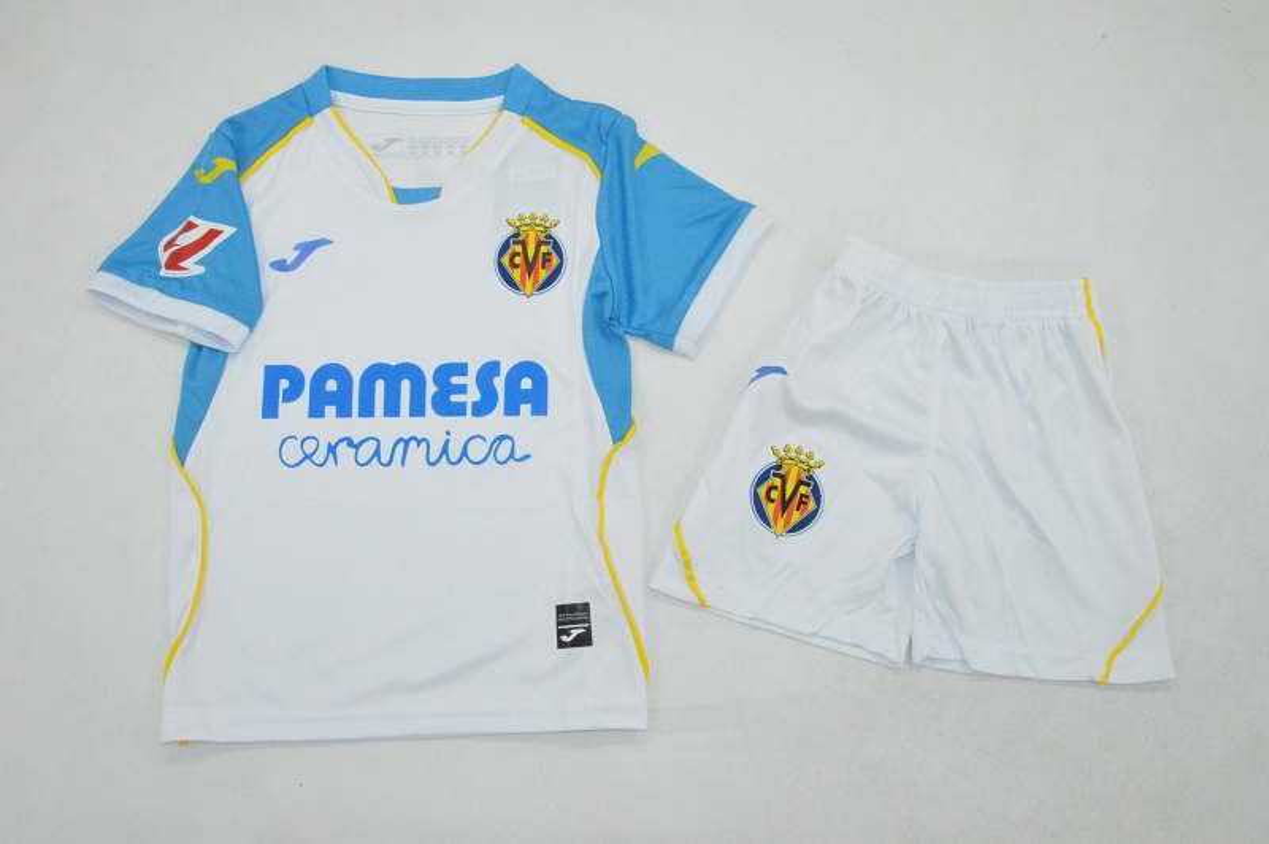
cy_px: 422
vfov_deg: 41.6
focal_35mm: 32
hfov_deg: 59.5
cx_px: 634
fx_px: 1109
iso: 6400
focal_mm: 21
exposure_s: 1/200
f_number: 25
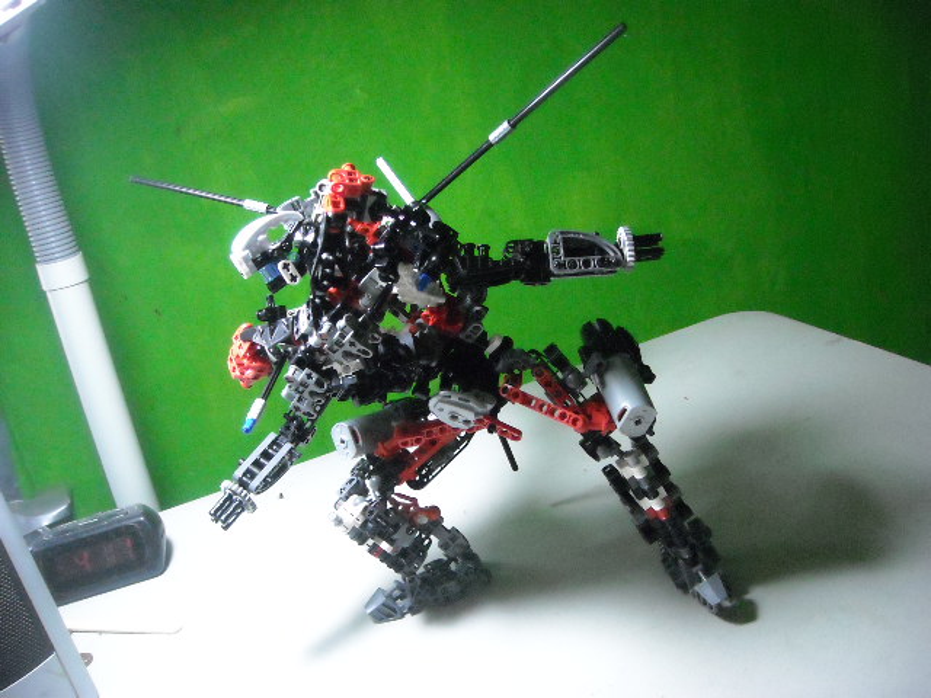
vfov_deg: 40.7
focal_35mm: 35
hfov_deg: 52.6
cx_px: 466
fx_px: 941
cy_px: 349
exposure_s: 1/76
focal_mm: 5.7
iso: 800
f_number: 2.8
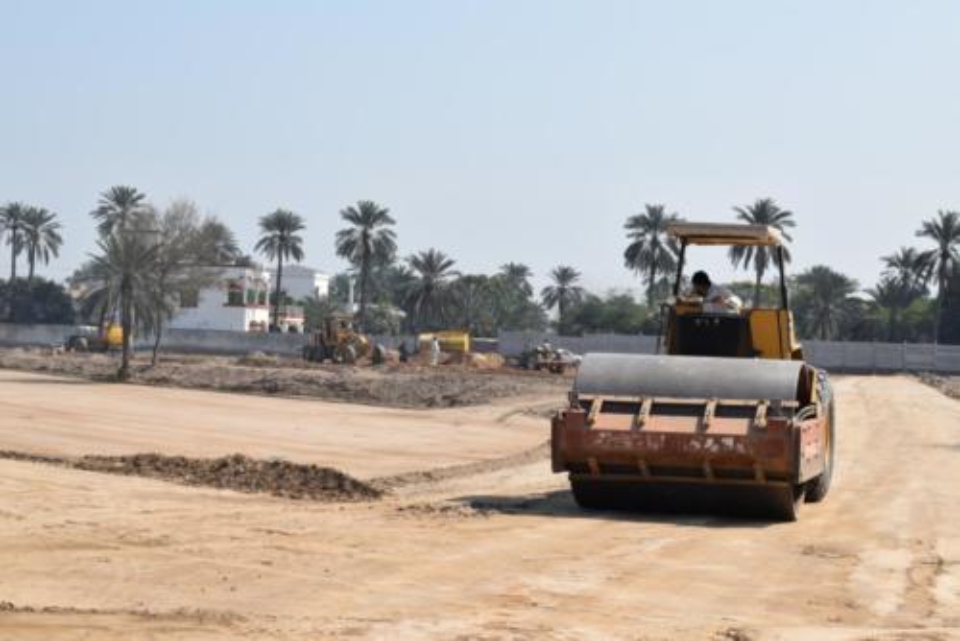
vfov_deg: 19.0
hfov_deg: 28.1
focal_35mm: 72
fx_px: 1921
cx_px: 480
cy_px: 320
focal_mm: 48
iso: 200
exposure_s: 1/400
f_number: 10
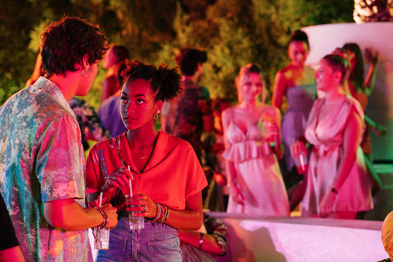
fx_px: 928
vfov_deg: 16.1
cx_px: 196
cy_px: 131
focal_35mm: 85
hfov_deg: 23.9
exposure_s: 1/100
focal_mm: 85
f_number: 3.5
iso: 500
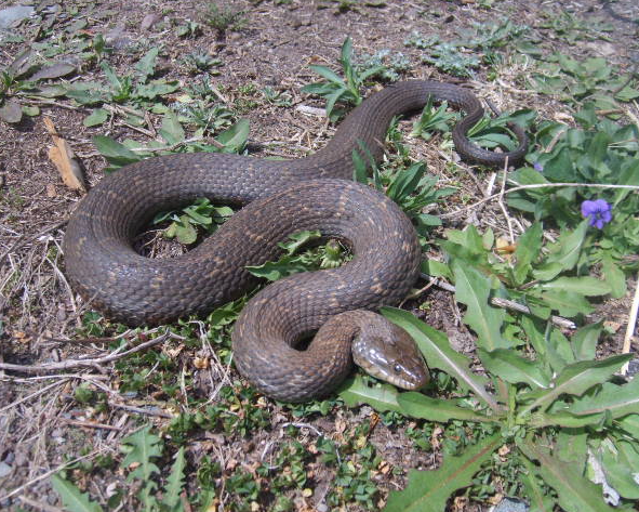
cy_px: 254
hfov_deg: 49.1
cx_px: 318
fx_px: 700
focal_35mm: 37
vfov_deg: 40.1
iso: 50
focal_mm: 5.8
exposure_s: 1/1000
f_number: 2.8
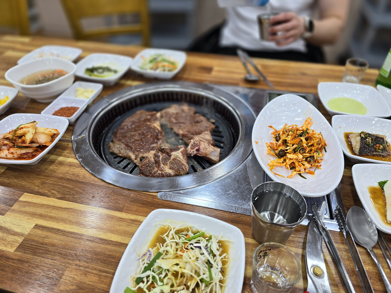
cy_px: 146
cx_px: 196
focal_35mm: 23
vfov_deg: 58.9
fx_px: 260
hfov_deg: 73.9
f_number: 1.7
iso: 80
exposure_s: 1/120
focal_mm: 6.3
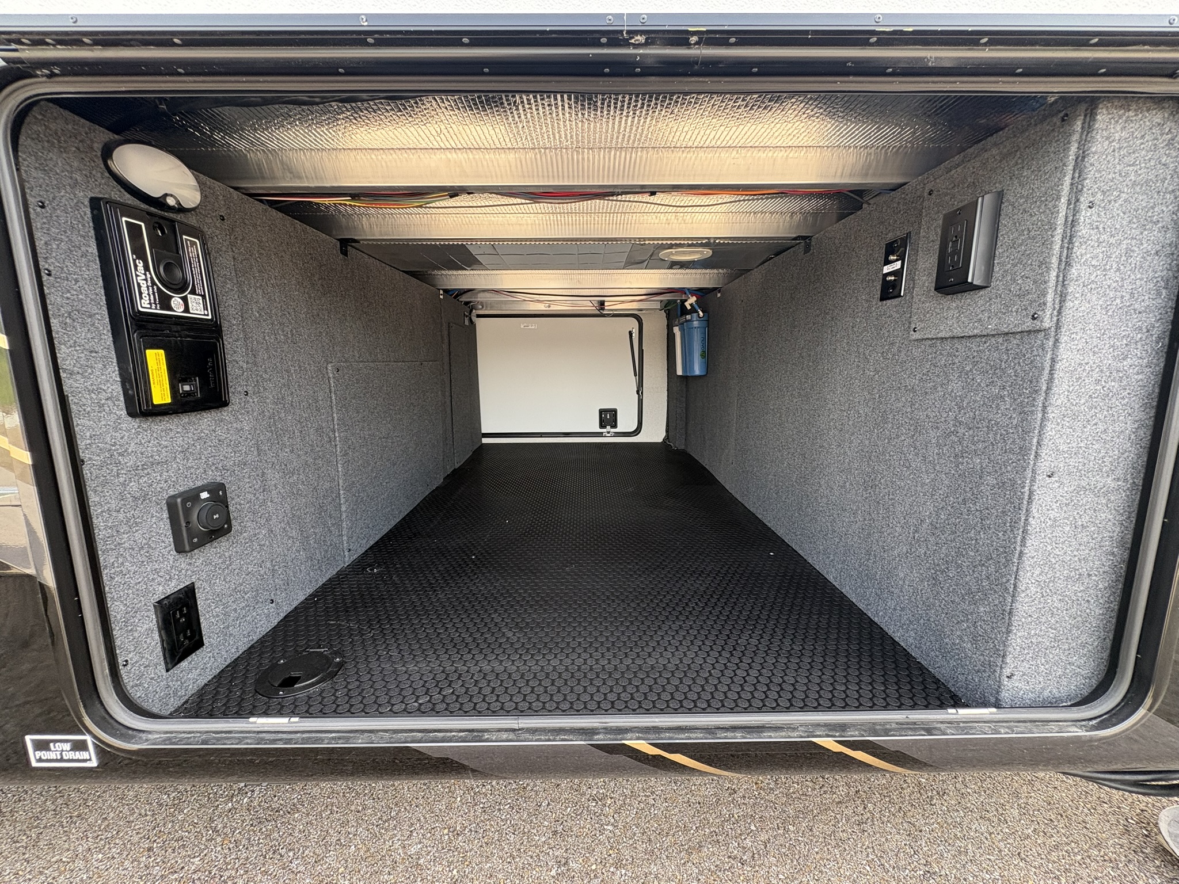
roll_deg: +0.4
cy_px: 442
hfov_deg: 102.1
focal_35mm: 14
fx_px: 477
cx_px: 590
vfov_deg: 85.7
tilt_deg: -8.4
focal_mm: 2.22
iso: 100
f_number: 2.2
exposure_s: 1/99
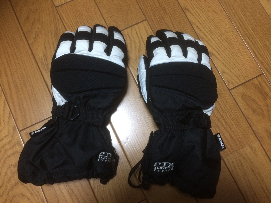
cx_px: 136
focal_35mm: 29
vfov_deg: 48.2
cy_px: 102
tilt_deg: -78.3
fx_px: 227
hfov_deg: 61.7
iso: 320
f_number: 2.2
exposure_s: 1/17
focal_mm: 4.15
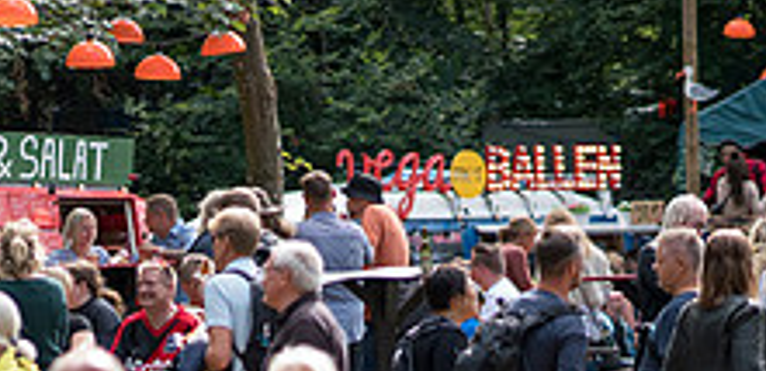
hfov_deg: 9.0
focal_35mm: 247
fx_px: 4858
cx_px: 35
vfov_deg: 4.4
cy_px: 91
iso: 1600
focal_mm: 85
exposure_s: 1/8000
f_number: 1.8
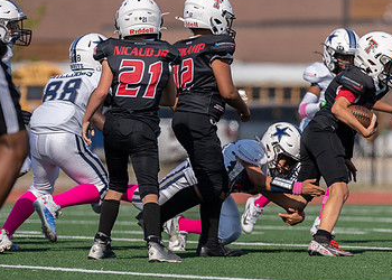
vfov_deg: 3.1
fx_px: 5244
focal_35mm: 471
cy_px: 169
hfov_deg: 4.3
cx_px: 302
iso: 100
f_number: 2.8
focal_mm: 200
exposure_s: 1/2500
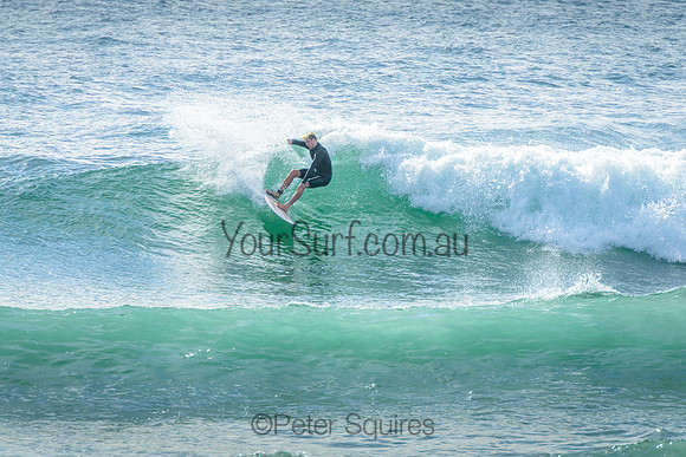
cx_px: 330
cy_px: 203
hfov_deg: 4.2
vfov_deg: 2.8
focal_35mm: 490
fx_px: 9347
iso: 200
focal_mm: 400
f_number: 7.1
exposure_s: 1/1600
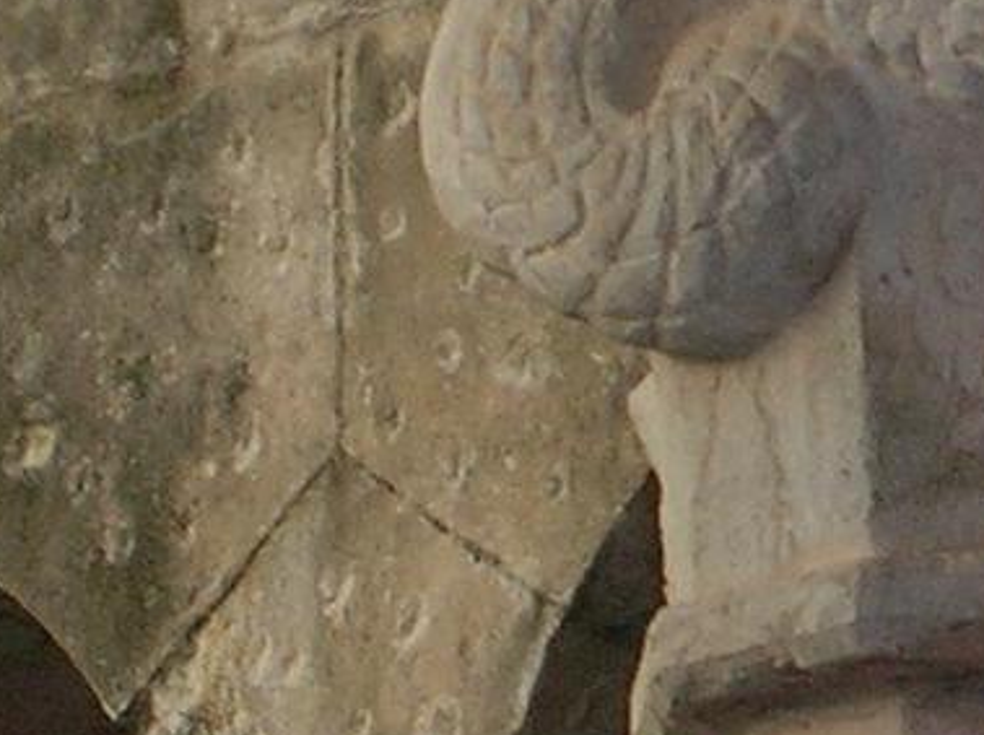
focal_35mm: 517
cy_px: -65
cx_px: 1270
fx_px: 14673
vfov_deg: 2.9
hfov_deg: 3.8
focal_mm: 17.1
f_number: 4.9
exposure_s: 1/60.1
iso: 73
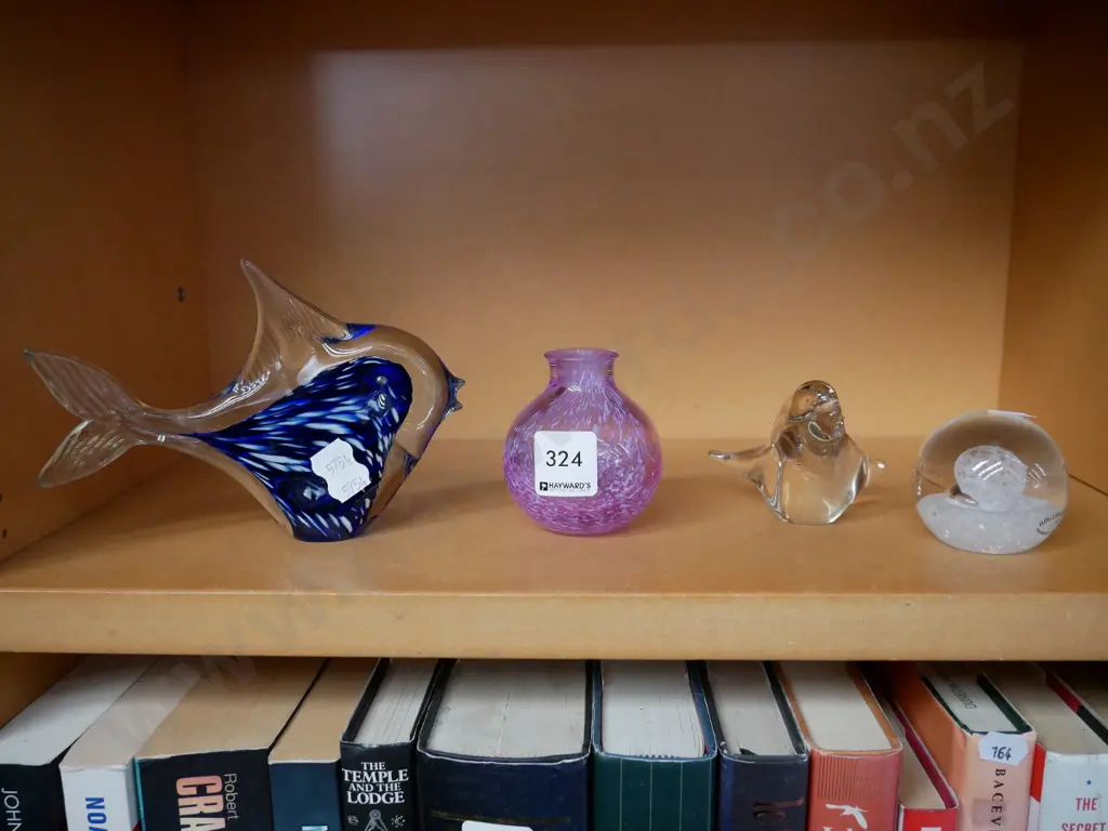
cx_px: 554
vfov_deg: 46.8
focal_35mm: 30
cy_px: 416
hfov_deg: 60.0
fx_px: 960
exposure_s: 1/60
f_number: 4
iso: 1600
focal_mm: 15
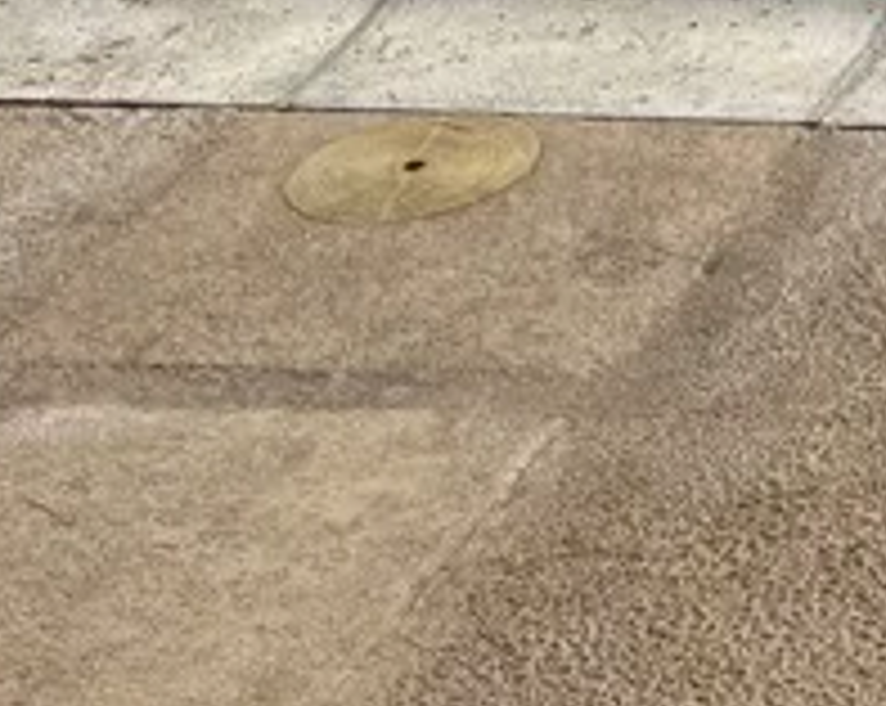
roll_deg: -2.2
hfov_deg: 12.5
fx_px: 3194
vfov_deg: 12.1
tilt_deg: -20.7
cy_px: -297
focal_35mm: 122
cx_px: 2091
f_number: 1.78
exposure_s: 1/9091
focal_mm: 6.76
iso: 80
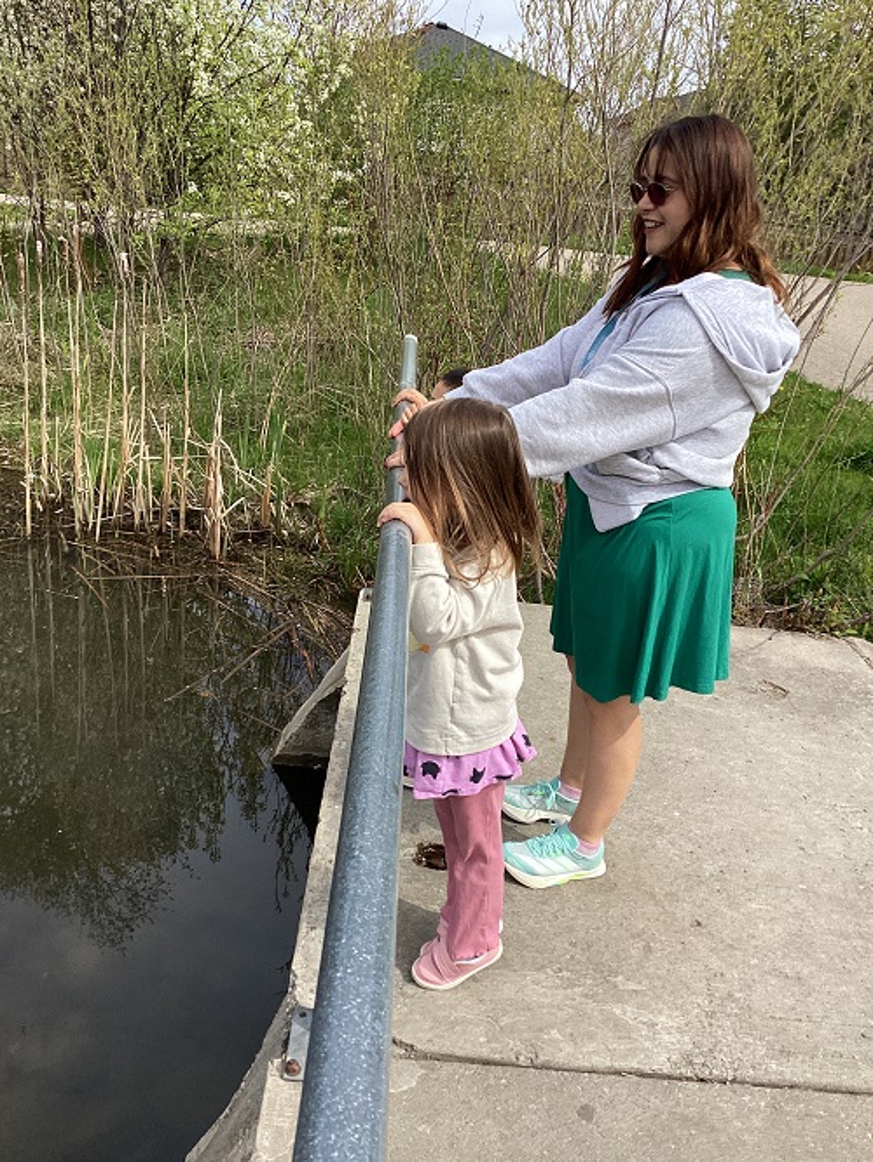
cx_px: 436
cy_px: 581
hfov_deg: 45.5
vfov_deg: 58.3
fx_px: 1042
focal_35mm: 31
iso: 25
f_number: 2.4
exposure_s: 1/1199
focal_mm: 3.3
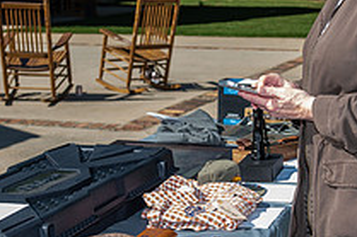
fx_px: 991
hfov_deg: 20.4
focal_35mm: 100
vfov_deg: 13.7
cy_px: 121
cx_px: 202
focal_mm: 36
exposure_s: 1/250
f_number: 5
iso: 50
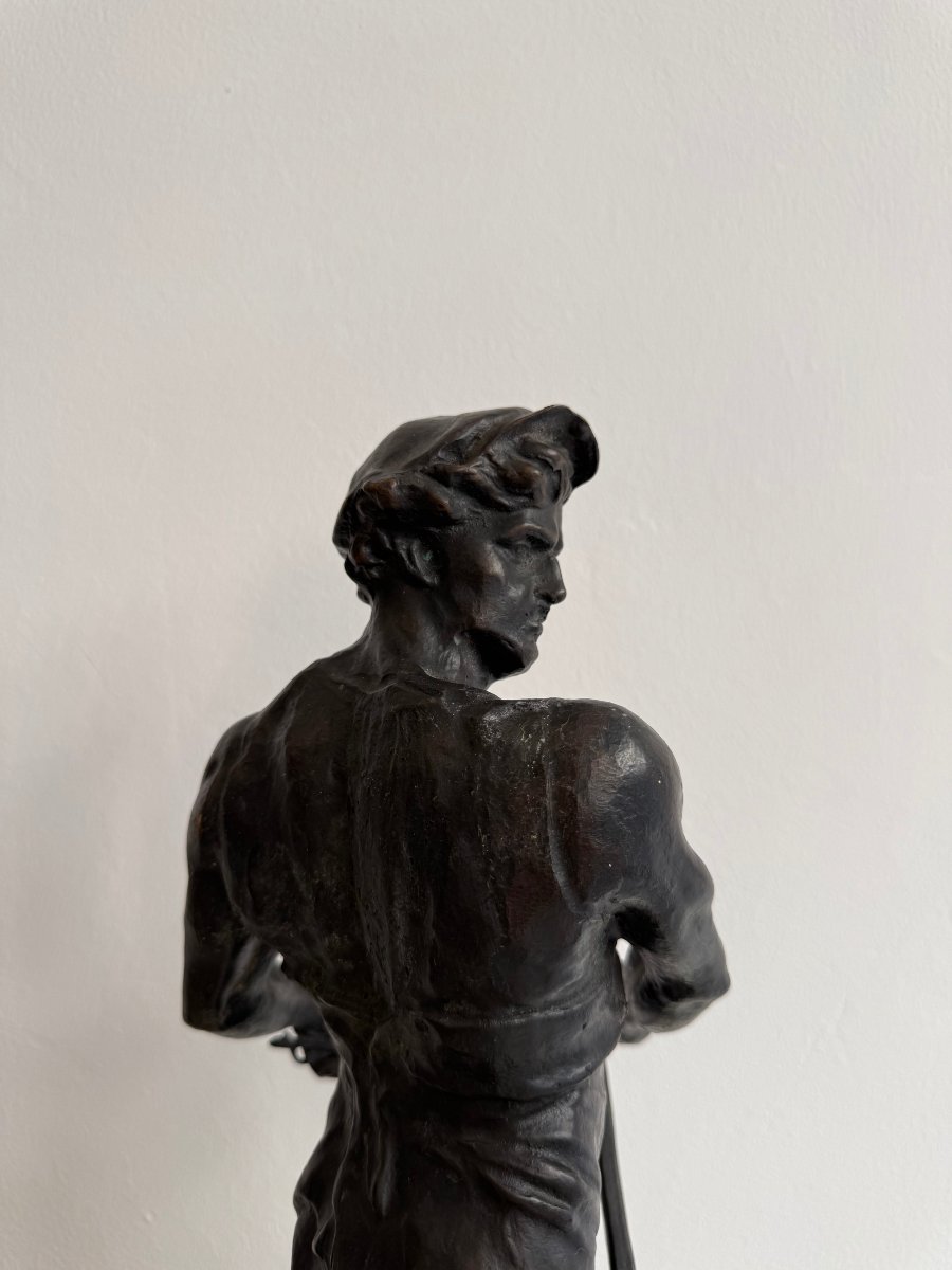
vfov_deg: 71.6
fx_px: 880
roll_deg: -1.8
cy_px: 635
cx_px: 476
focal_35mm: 24
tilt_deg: -2.3
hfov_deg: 56.8
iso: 64
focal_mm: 6.76
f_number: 1.78
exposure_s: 1/159
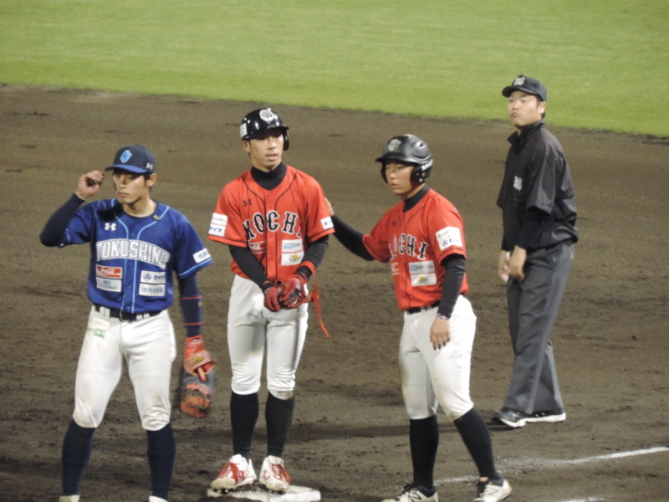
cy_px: 251
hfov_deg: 3.6
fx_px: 10629
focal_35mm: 550
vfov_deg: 2.7
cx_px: 334
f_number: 4.9
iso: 800
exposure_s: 1/40
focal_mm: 98.1
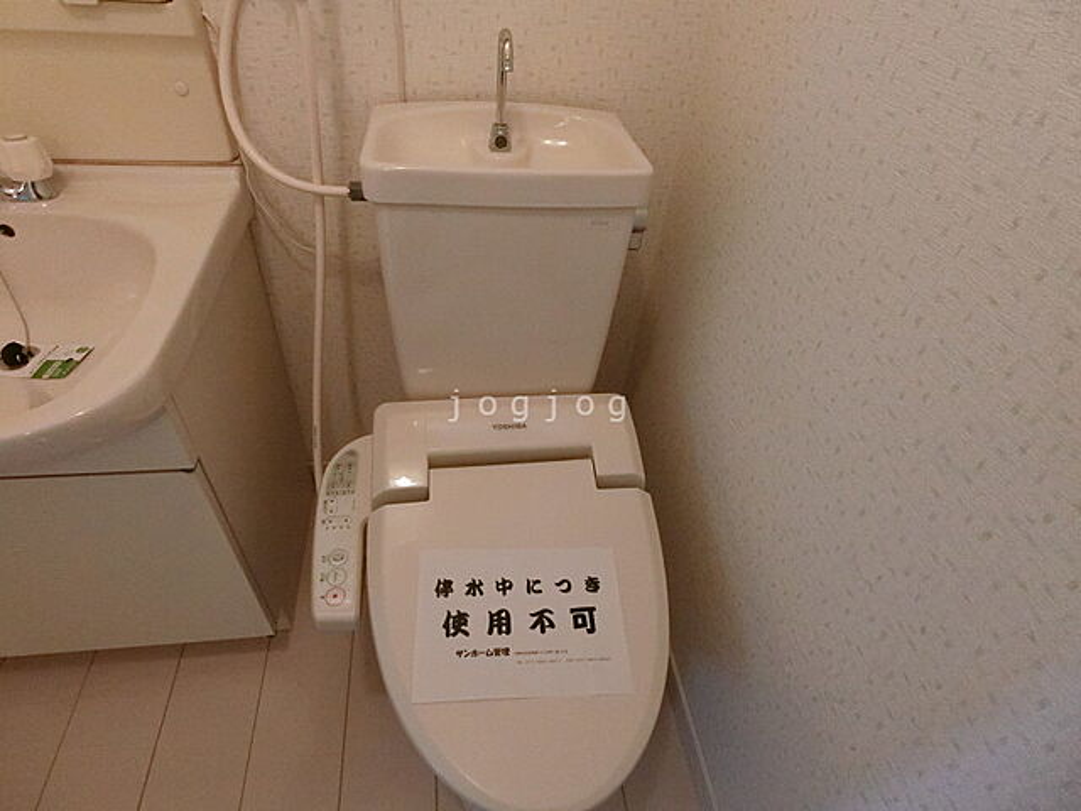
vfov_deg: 68.7
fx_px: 593
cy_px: 406
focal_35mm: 19
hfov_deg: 84.7
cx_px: 540
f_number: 2.7
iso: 1600
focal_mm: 4.06
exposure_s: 1/200
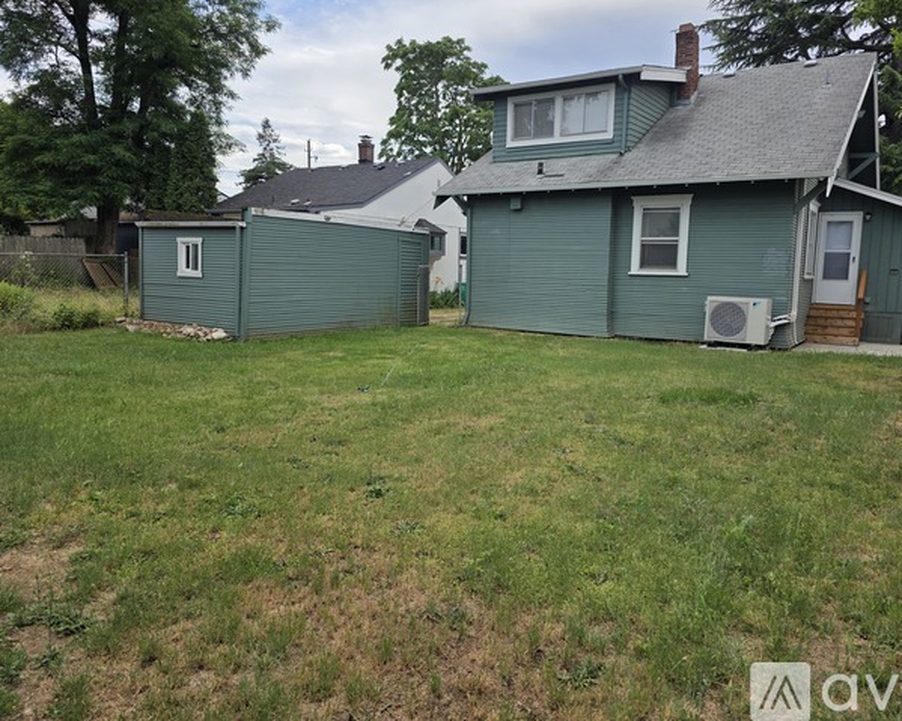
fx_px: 667
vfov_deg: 56.8
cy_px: 346
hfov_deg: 68.0
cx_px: 492
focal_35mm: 25
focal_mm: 6.3
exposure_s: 1/3707
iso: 80
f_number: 1.7
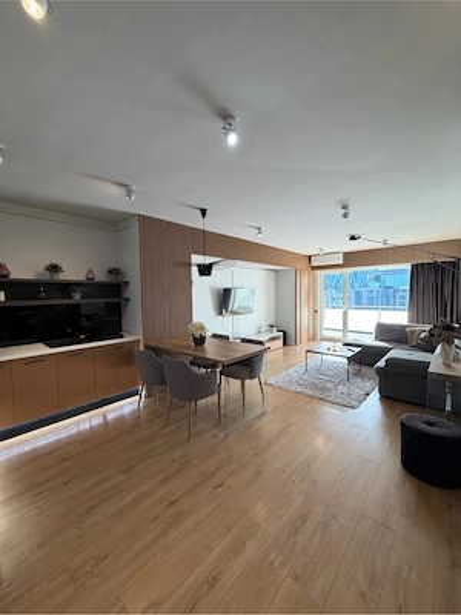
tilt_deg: -2.5
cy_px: 308
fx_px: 249
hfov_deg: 85.7
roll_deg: +0.3
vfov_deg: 102.1
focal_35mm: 14
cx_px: 230
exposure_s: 1/100
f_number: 2.2
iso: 100
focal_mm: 2.22
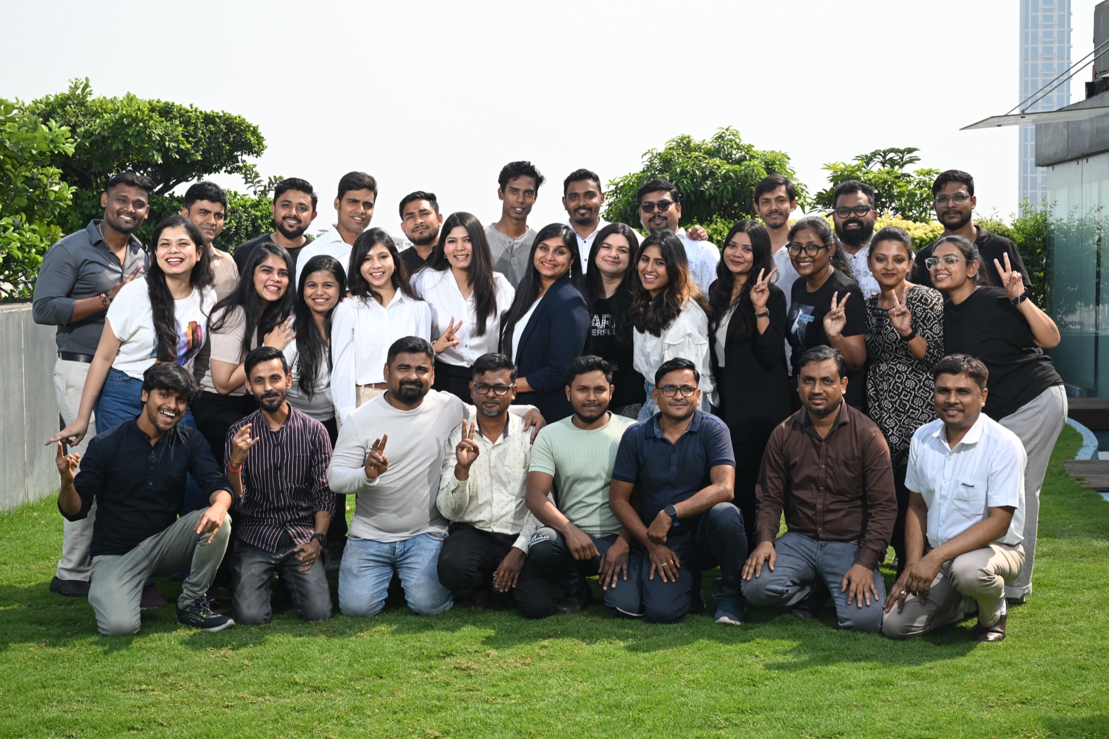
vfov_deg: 23.8
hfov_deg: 35.1
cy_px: 370
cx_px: 554
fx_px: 1756
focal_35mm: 57
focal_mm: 57
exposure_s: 1/160
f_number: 11
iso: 250
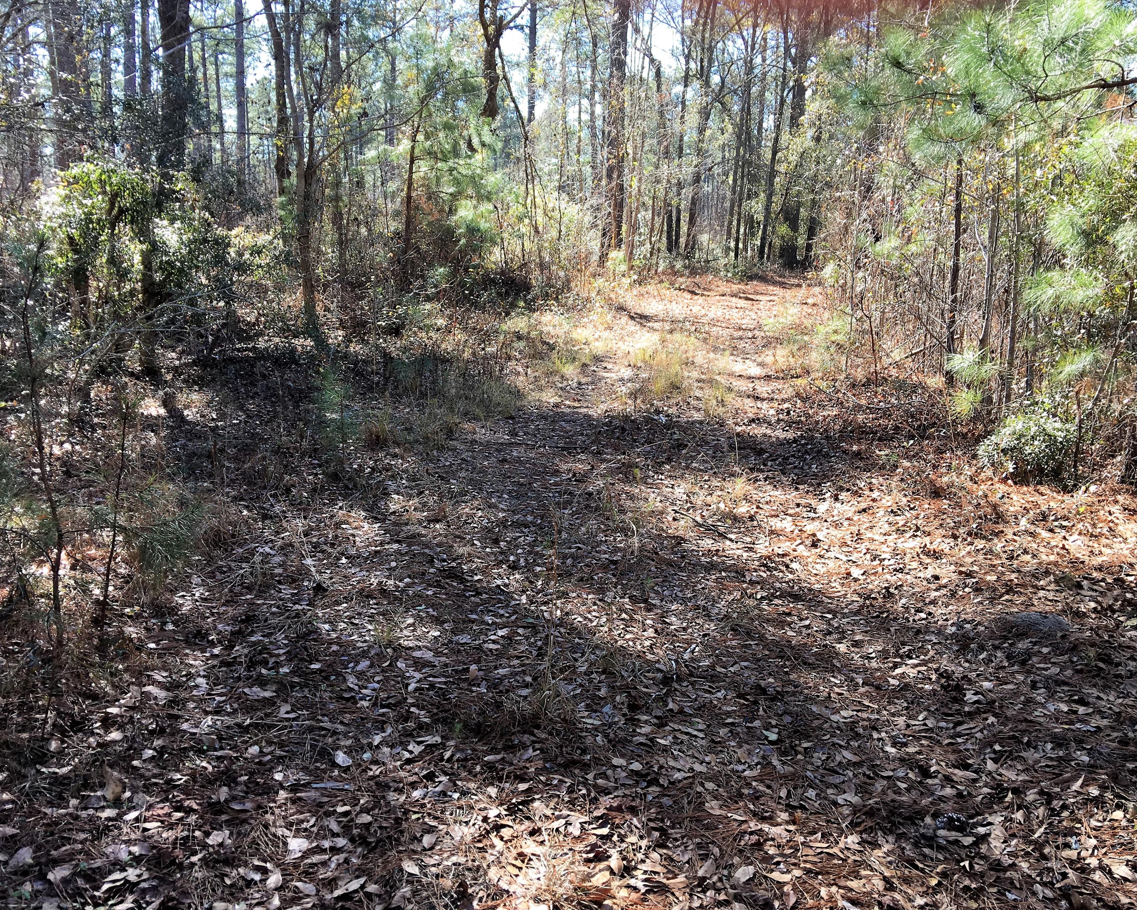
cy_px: 450
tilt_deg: -10.7
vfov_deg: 47.1
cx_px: 597
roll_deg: -1.6
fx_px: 1043
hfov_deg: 57.2
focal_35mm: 31
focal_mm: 4.15
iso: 25
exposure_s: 1/178
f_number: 2.2
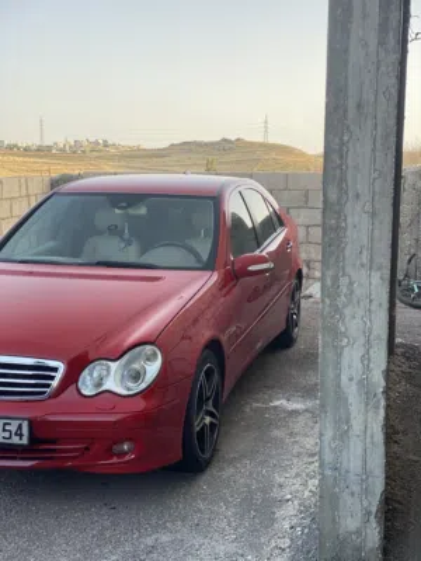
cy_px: 280
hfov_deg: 28.0
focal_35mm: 52
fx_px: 843
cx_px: 210
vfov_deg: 36.8
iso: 20
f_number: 2
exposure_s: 1/202
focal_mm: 6
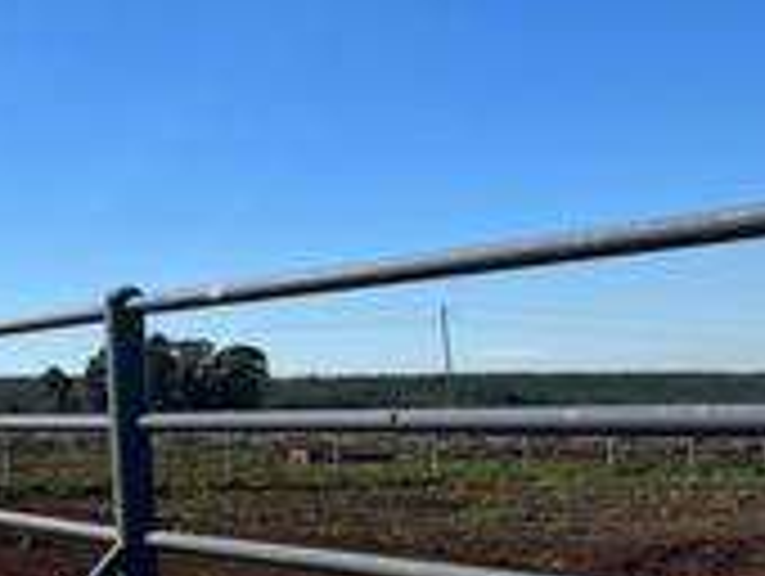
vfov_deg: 23.9
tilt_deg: -1.0
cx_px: -90
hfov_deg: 28.5
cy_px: 418
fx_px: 1350
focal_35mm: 61
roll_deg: +2.8
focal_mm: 5.7
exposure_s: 1/5587
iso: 50
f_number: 1.5
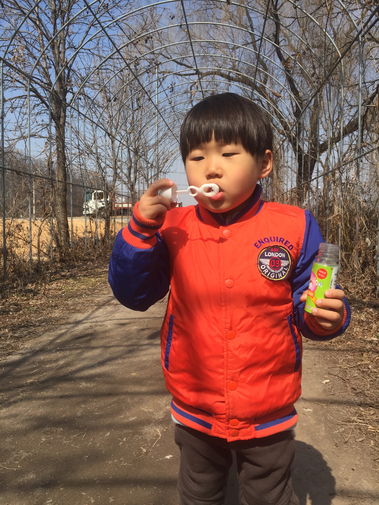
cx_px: 190
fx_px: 423
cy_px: 252
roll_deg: +0.1
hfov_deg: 48.2
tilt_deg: -3.0
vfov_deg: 61.7
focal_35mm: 29
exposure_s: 1/1522
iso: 32
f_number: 2.2
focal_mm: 4.15
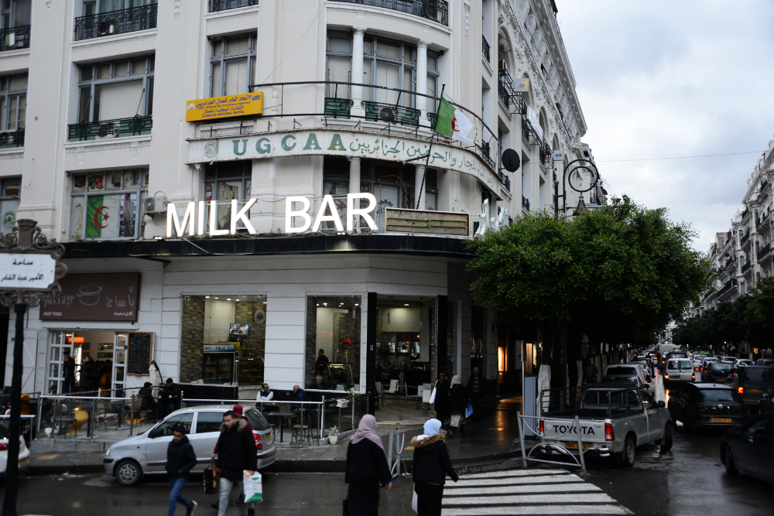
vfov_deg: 38.9
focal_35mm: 34
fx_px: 731
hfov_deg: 55.8
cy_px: 258
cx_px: 387
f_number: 4
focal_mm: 34
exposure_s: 1/30
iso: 250
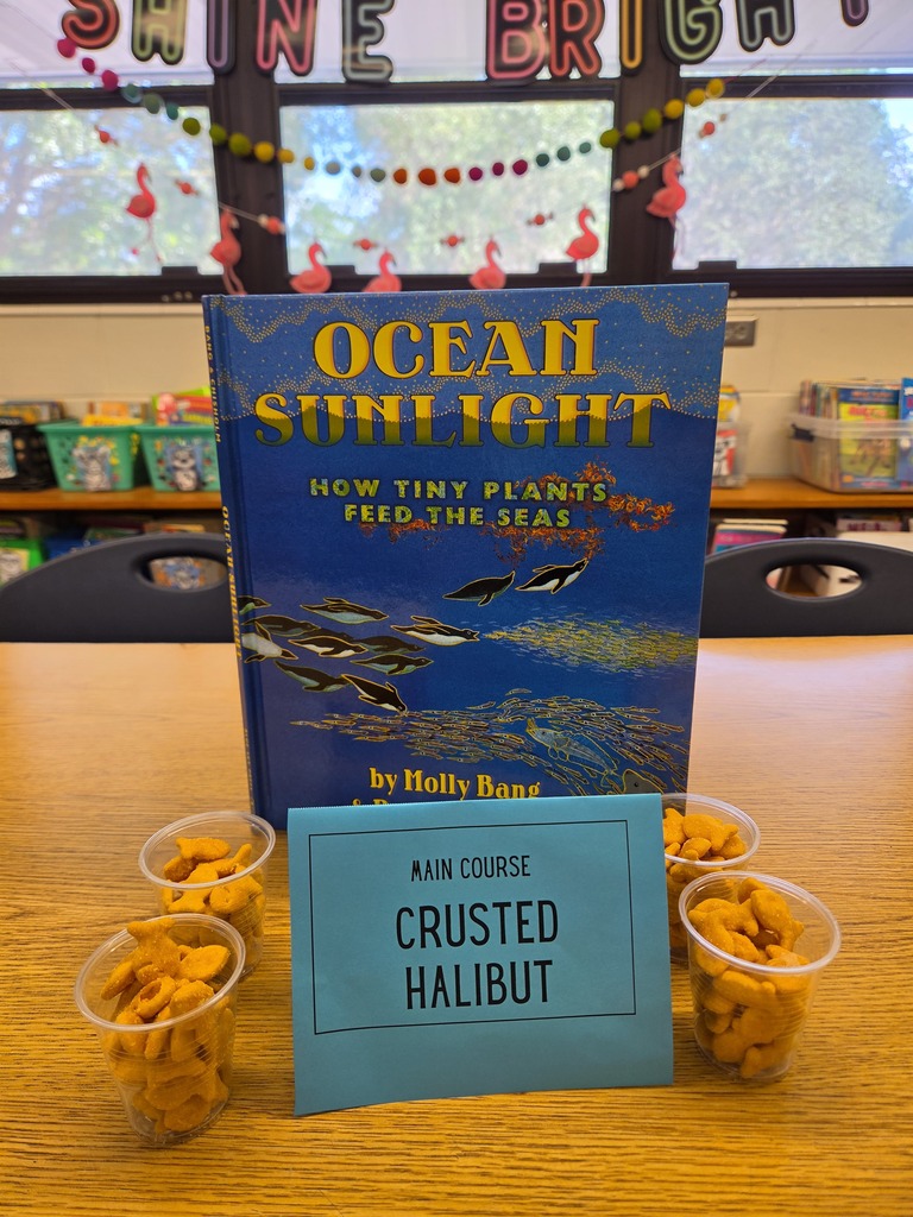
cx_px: 456
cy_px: 608
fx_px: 809
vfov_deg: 73.9
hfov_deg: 58.9
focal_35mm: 23
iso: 100
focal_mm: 5.4
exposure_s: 1/120
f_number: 1.8
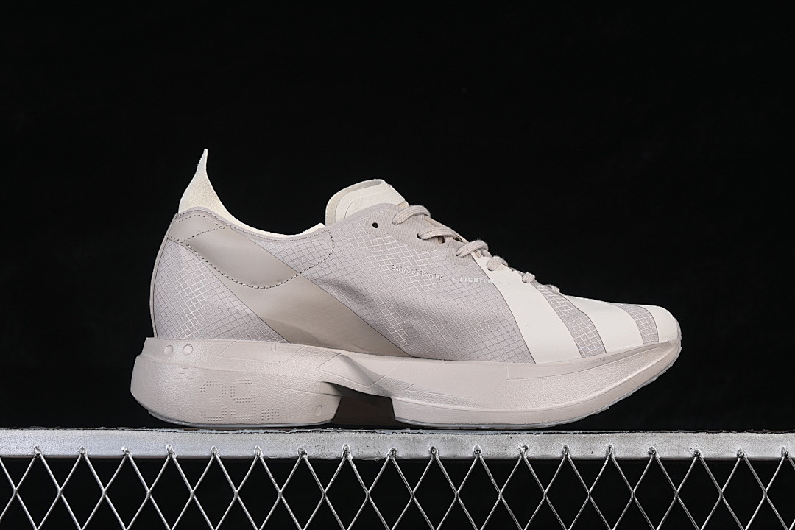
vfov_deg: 18.2
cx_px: 398
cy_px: 265
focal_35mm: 75
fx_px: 1656
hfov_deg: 27.0
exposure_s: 1/80
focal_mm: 50
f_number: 8
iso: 160
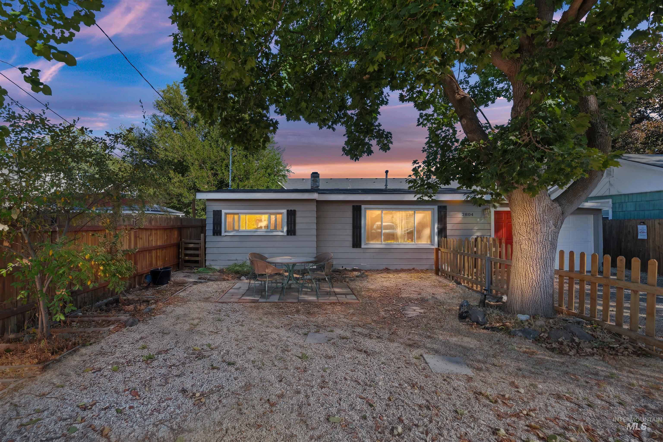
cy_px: 221
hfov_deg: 100.4
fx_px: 276
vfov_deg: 77.4
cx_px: 332
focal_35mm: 15
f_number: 9
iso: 320
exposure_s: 1/125
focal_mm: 15
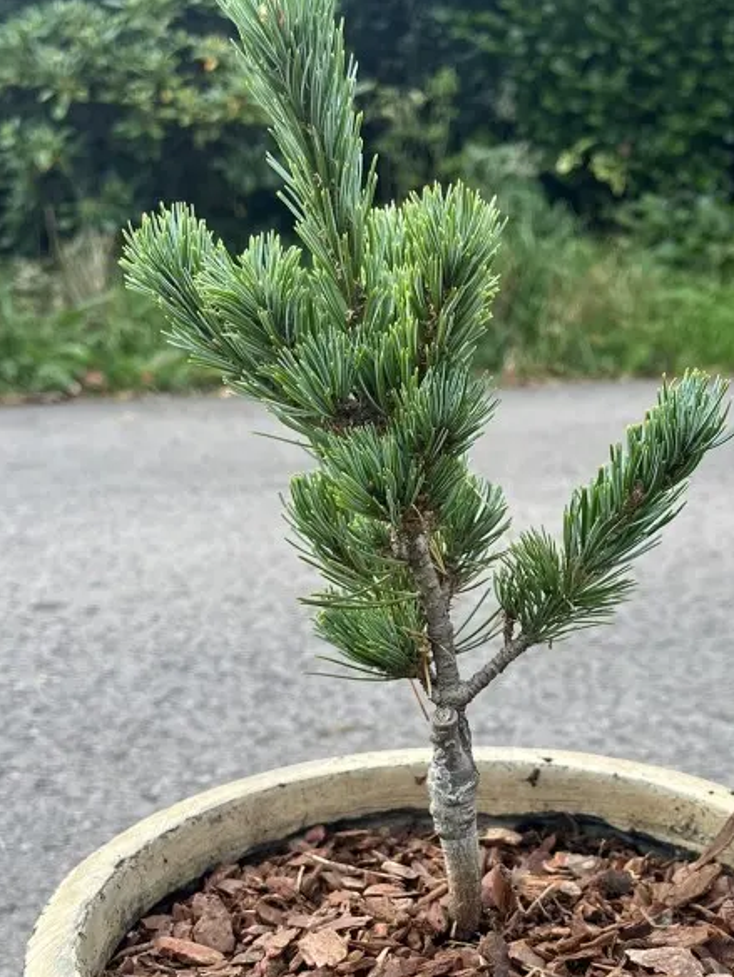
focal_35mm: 48
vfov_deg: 38.2
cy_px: 778
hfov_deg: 30.2
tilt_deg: -21.0
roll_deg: +1.1
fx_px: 1357
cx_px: 456
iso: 50
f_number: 1.6
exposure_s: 1/696
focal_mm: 5.1
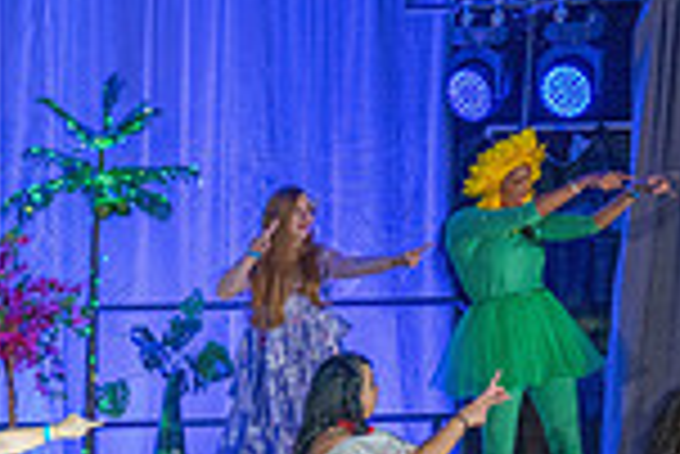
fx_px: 3346
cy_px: 685
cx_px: -558
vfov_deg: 7.6
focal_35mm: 177
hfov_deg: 10.8
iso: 5000
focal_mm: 46
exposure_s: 1/200
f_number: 4.5
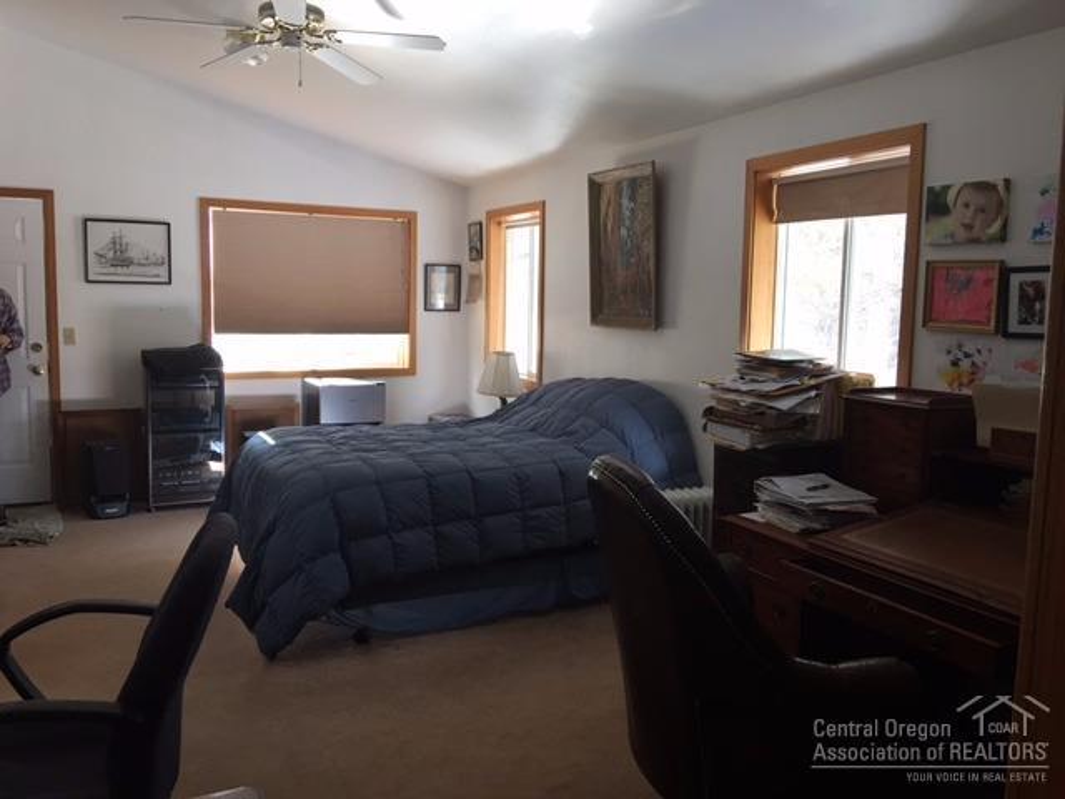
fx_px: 892
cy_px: 400
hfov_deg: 61.7
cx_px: 532
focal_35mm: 29
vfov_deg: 48.2
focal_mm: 4.15
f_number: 2.2
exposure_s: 1/15
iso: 25
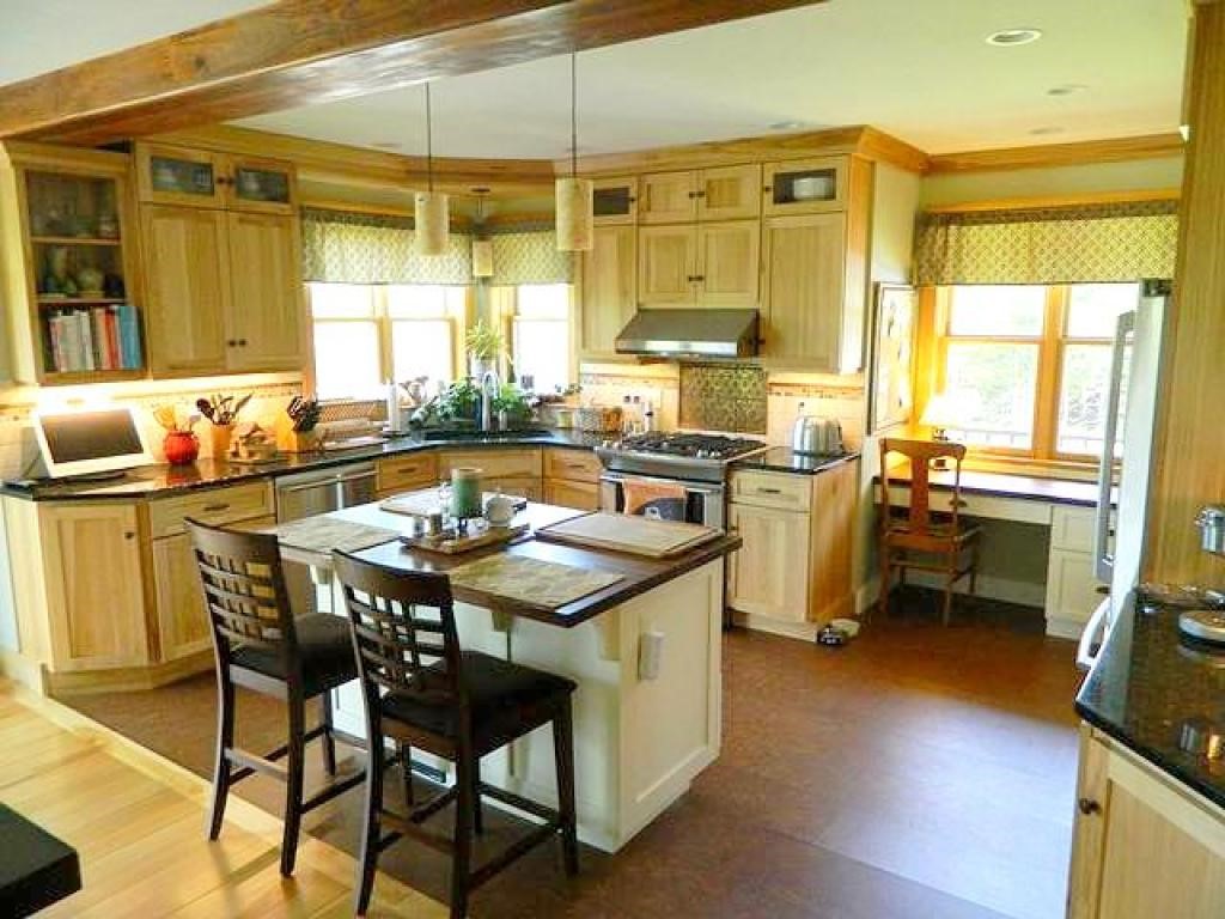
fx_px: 885
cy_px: 460
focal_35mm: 25
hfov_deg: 69.4
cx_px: 612
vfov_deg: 54.9
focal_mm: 4.5
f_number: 3.1
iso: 250
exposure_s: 1/30
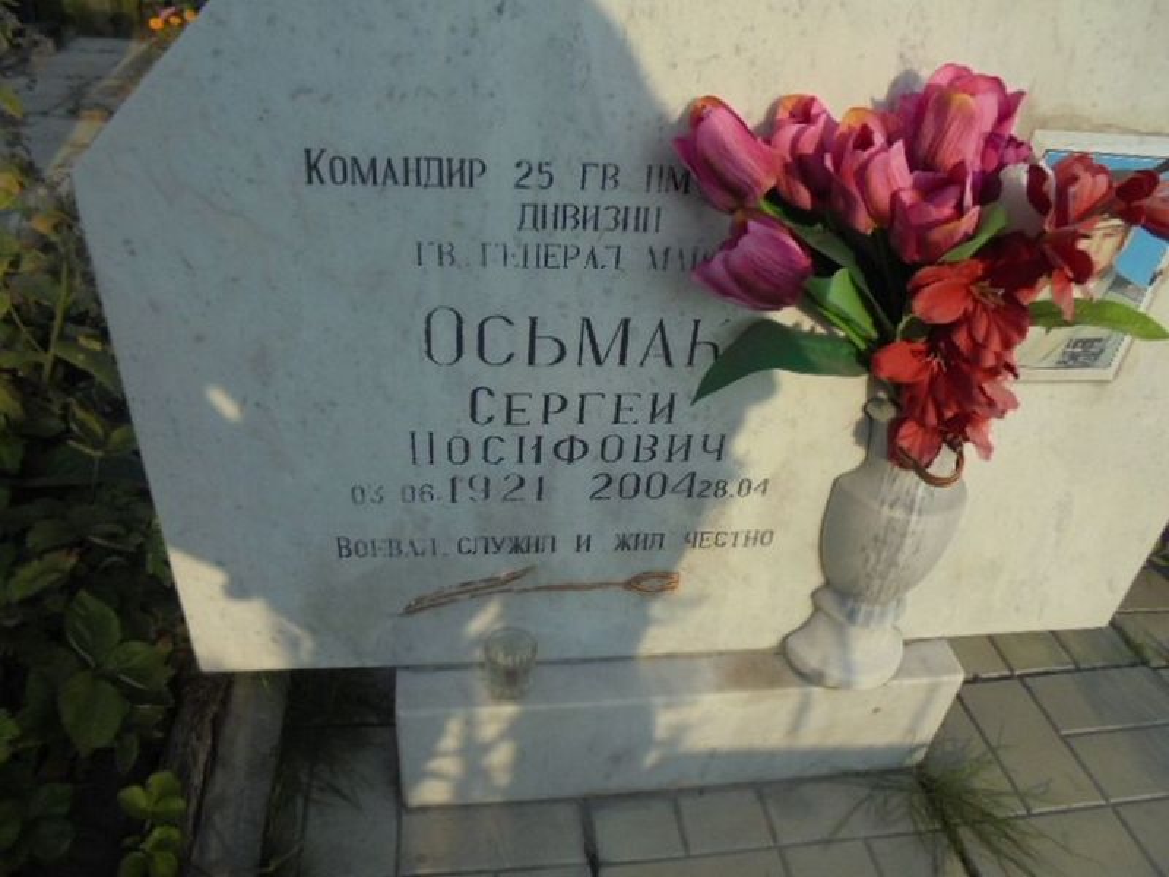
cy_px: 438
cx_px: 584
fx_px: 878
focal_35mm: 26
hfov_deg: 67.3
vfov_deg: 53.1
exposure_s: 1/125
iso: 100
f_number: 11.5
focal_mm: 4.6
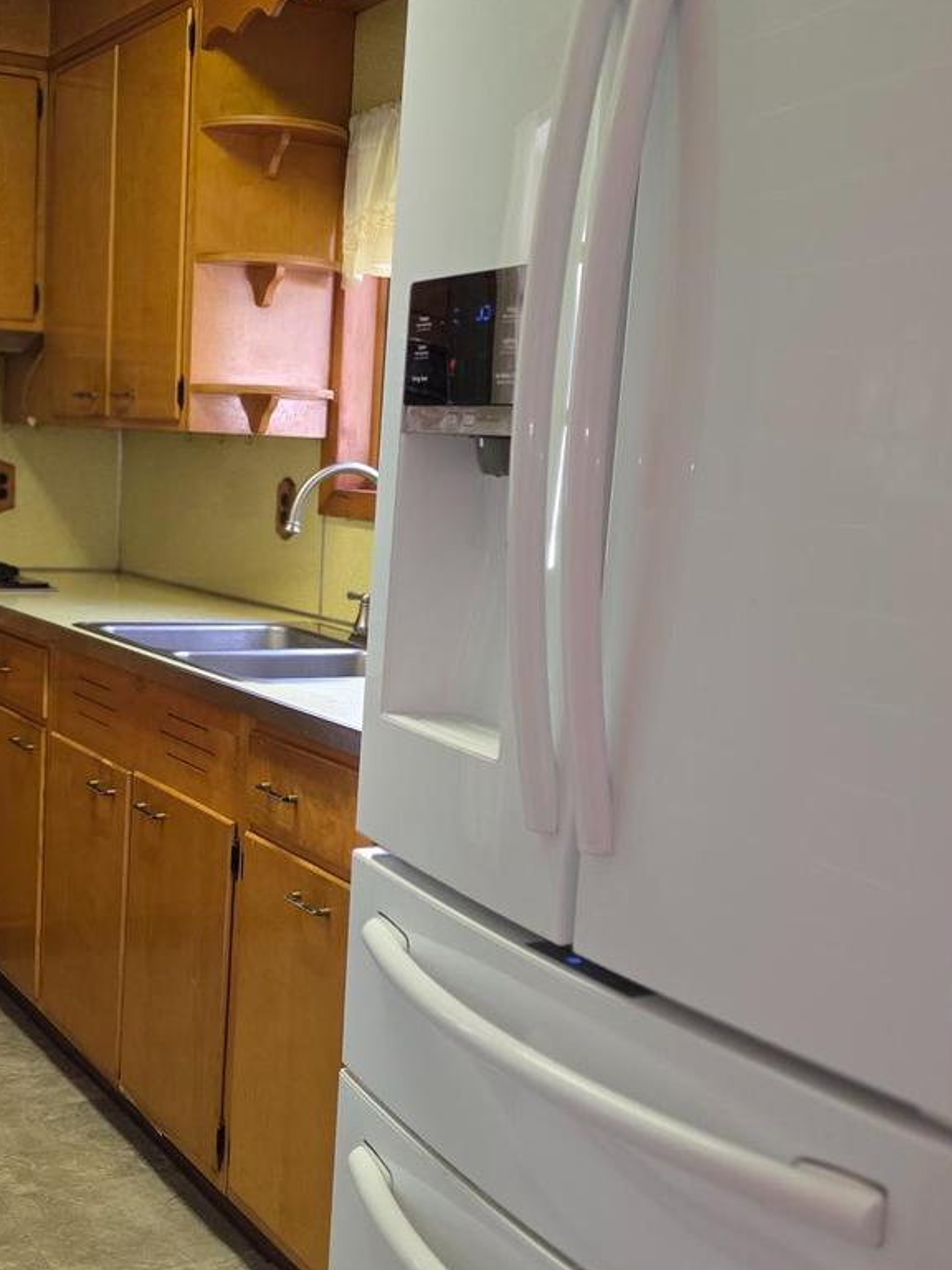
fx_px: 1687
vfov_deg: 41.2
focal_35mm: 46
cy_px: 704
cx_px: 311
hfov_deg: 31.3
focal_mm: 6.3
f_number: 1.7
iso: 320
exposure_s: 1/120
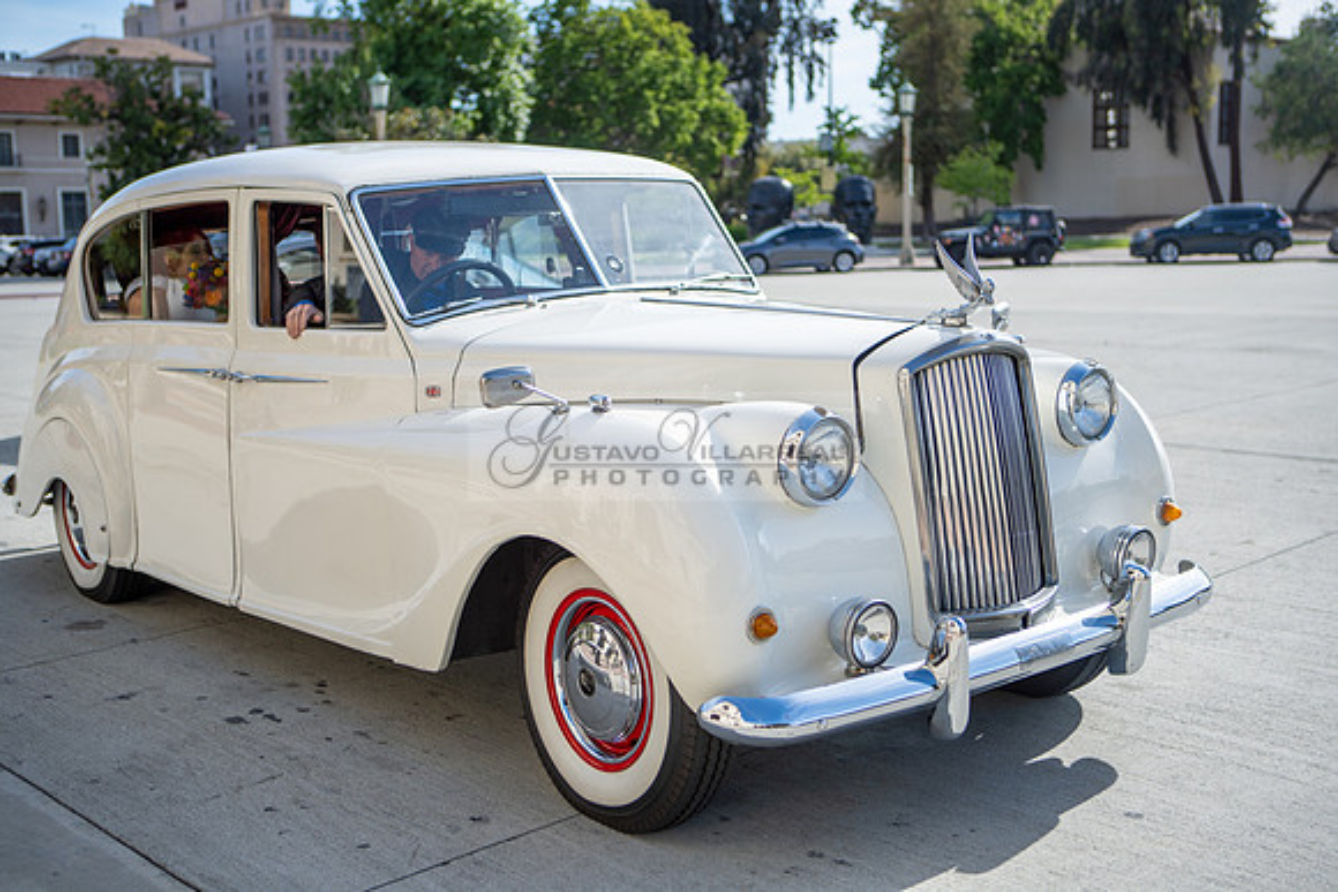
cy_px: 446
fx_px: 1673
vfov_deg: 29.9
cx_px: 669
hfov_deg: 43.6
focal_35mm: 45
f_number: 2.8
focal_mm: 45
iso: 100
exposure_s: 1/1600
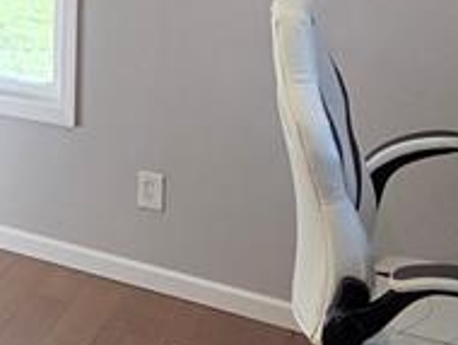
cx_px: -212
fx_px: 927
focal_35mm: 70
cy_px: -183
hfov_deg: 23.0
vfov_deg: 18.5
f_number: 2.2
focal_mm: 2.2
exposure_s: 1/120
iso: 100
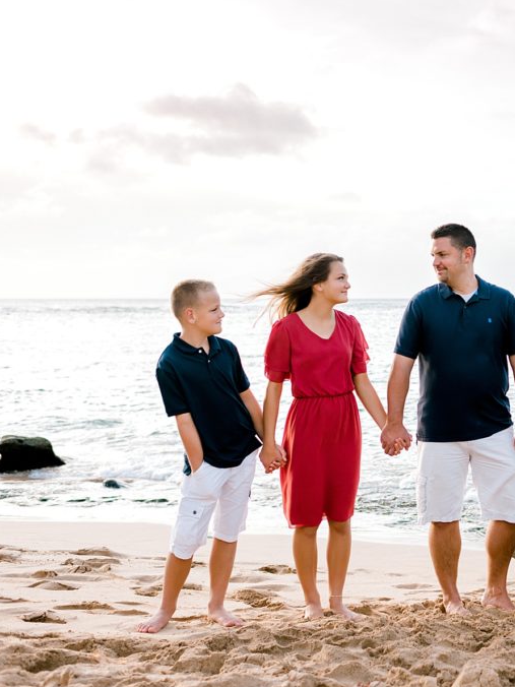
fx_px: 1012
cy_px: 345
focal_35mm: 51
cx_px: 516
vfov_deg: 37.5
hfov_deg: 27.0
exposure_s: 1/1000
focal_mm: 35
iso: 250
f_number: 2.8
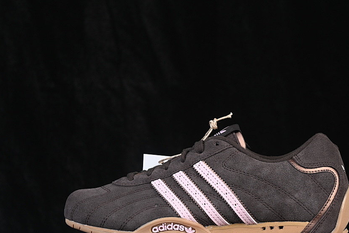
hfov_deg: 20.8
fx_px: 950
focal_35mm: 98
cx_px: 214
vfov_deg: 13.9
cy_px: 152
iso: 160
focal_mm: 50
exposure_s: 1/60
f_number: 6.3
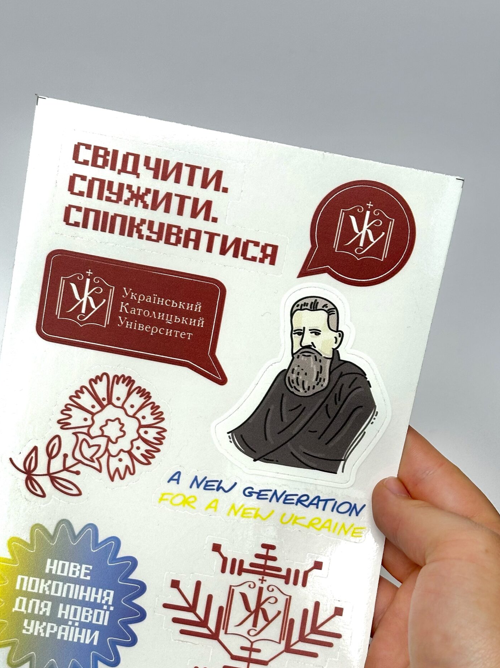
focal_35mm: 66
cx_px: 238
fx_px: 1271
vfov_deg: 29.2
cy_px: 444
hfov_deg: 22.2
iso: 64
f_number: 1.78
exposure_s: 1/594
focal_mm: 6.86
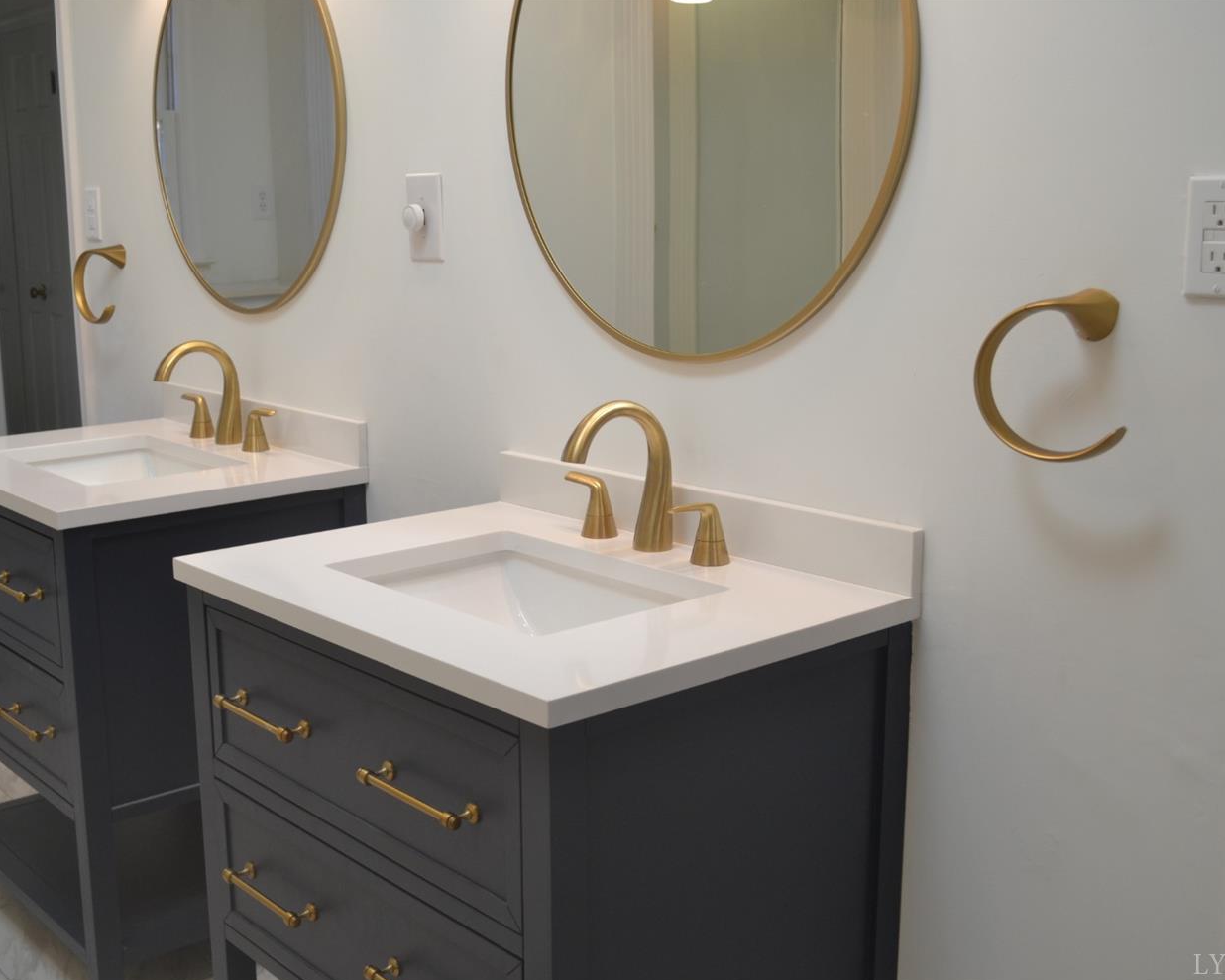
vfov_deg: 36.5
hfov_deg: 44.7
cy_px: 490
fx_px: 1487
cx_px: 534
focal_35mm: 41
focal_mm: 24
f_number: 5.6
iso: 250
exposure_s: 1/60
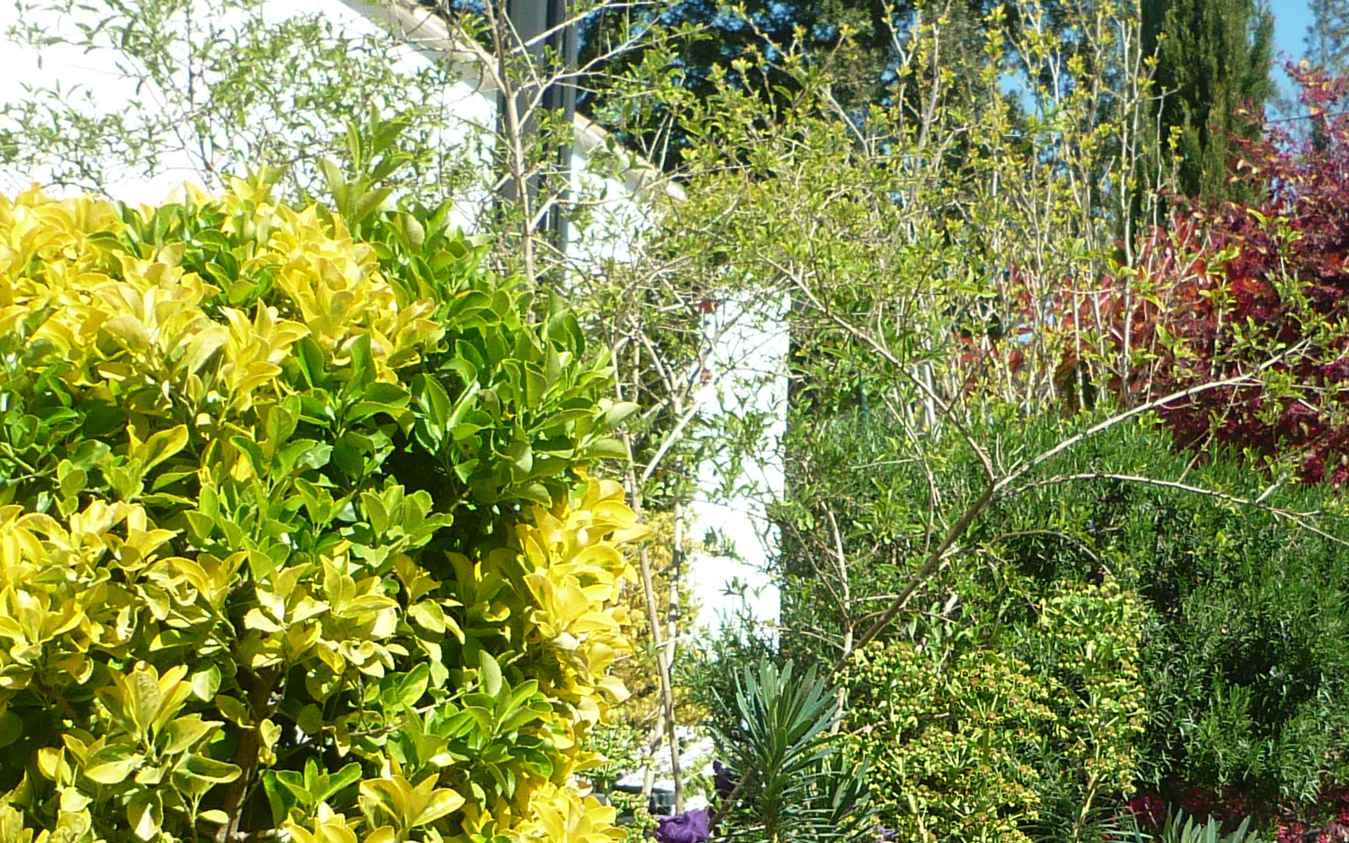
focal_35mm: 80
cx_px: 941
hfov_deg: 25.6
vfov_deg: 15.9
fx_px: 2941
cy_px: 911
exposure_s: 1/1000
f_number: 2.8
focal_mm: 5.5
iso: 80
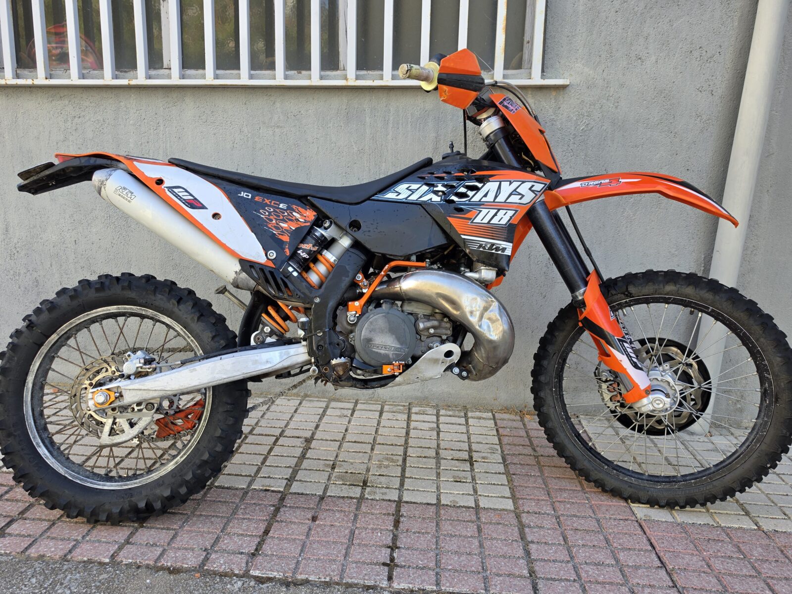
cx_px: 396
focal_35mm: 23
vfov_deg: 58.9
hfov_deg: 73.9
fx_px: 526
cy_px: 297
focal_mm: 6.5
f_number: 1.4
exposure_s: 1/180
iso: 25
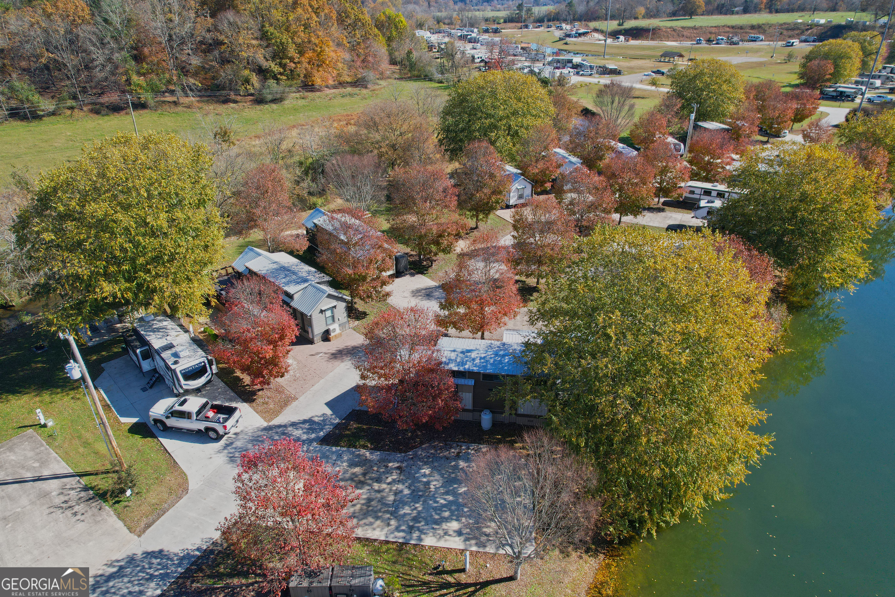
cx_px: 448
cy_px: 298
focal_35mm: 22
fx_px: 547
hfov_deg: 78.6
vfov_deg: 57.2
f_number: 2.8
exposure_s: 1/160
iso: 150
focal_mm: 8.38
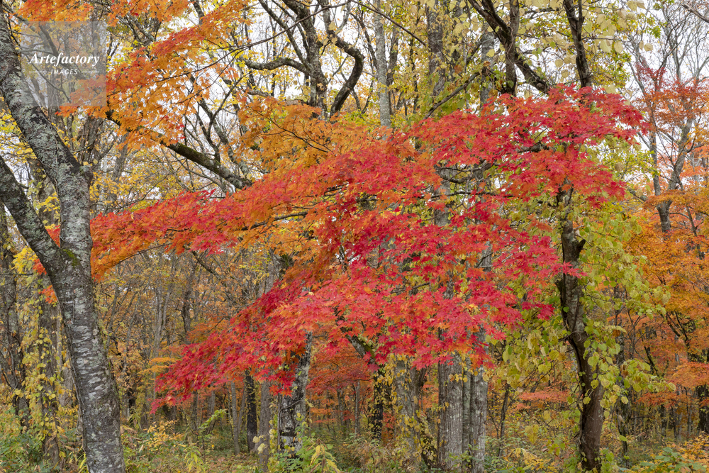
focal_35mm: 46
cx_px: 354
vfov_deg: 29.3
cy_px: 236
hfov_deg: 42.7
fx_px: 906
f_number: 11
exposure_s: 1/125
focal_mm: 46
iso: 400
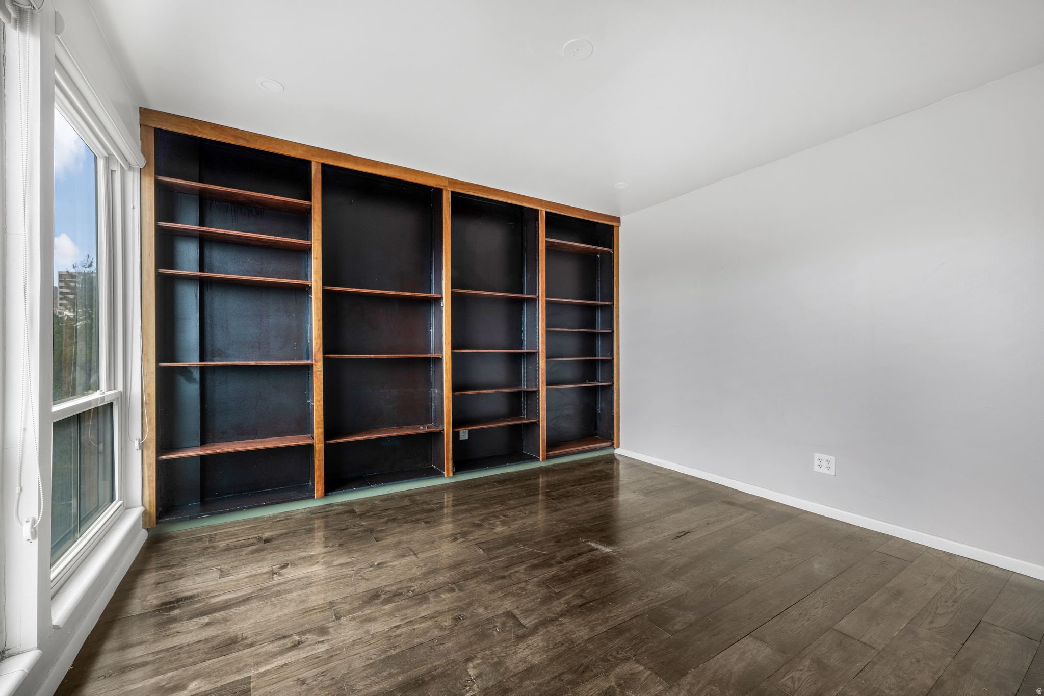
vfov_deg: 79.2
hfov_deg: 102.3
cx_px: 522
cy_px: 348
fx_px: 420
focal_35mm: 14
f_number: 9
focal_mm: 14.5
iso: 200
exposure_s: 1/15
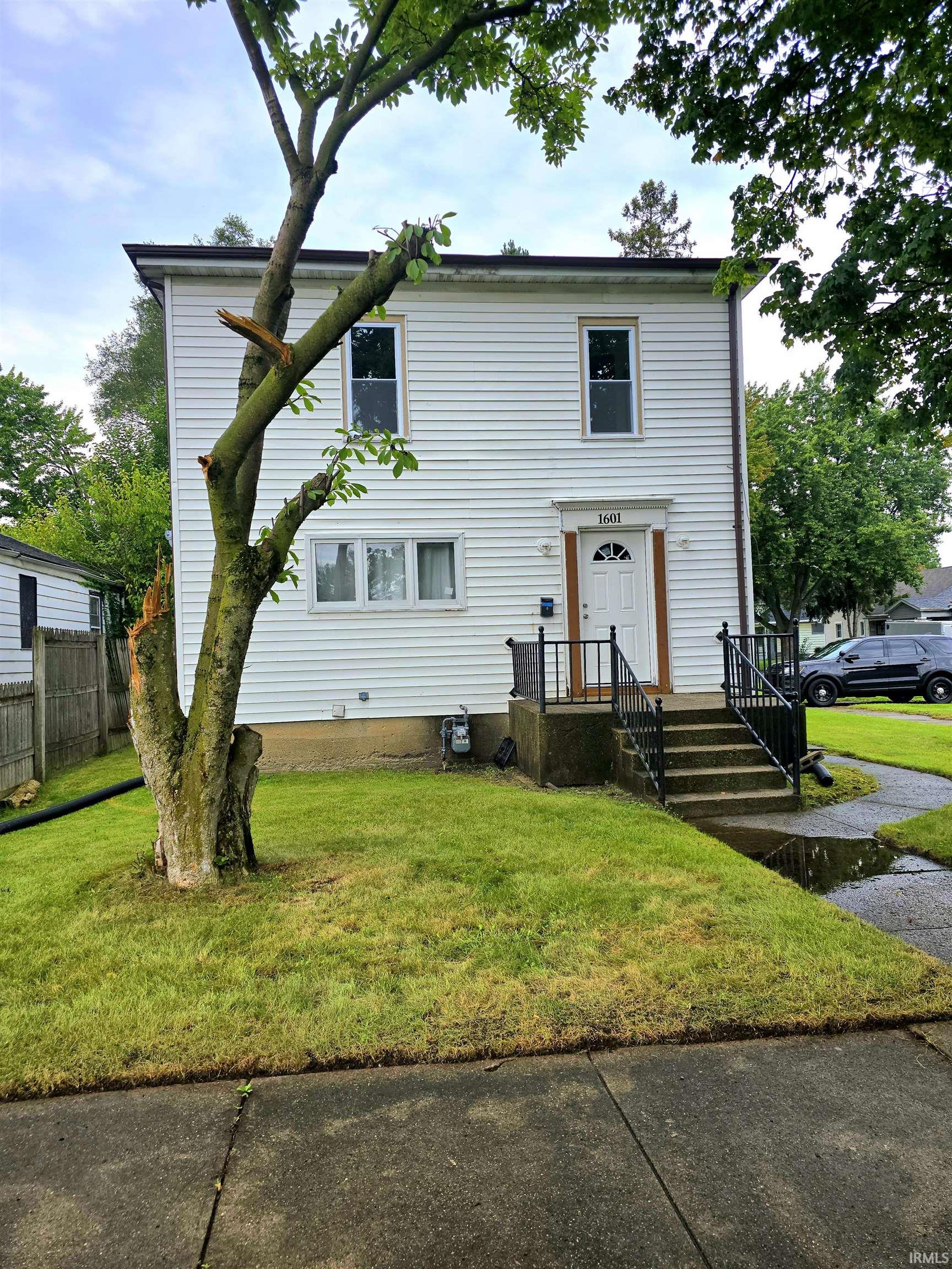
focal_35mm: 23
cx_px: 476
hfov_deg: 58.9
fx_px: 843
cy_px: 634
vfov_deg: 73.9
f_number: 1.7
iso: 12
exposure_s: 1/217
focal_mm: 6.3
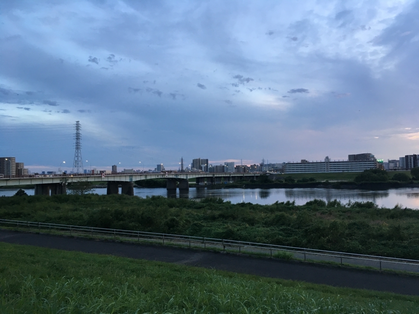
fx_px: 351
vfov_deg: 48.2
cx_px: 210
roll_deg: +1.3
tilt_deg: +1.8
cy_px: 157
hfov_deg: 61.7
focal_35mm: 29
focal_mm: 4.15
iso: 32
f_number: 2.2
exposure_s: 1/30
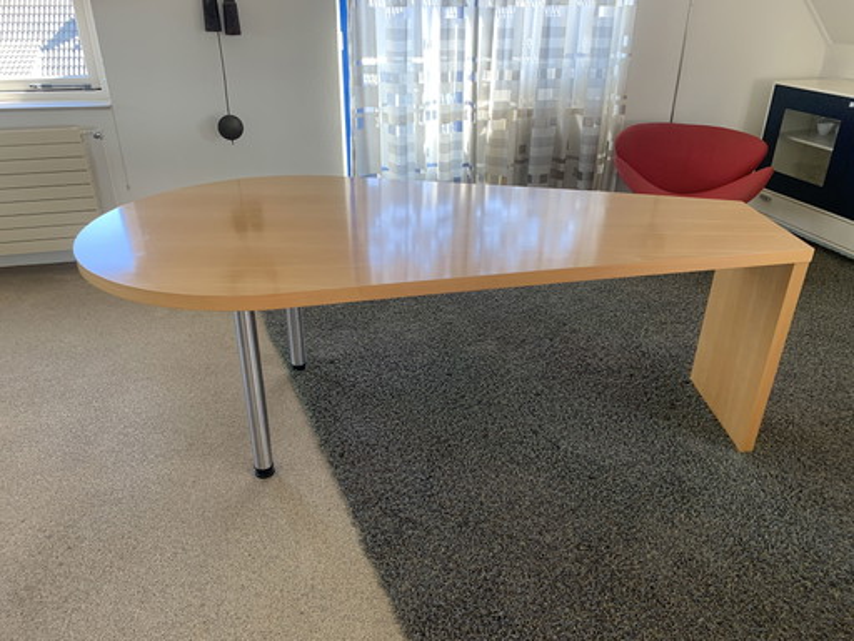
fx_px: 641
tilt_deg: -26.8
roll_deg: +0.1
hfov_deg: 67.3
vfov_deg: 53.1
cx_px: 427
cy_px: 320
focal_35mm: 26
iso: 100
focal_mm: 4.25
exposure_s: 1/110
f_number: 1.8
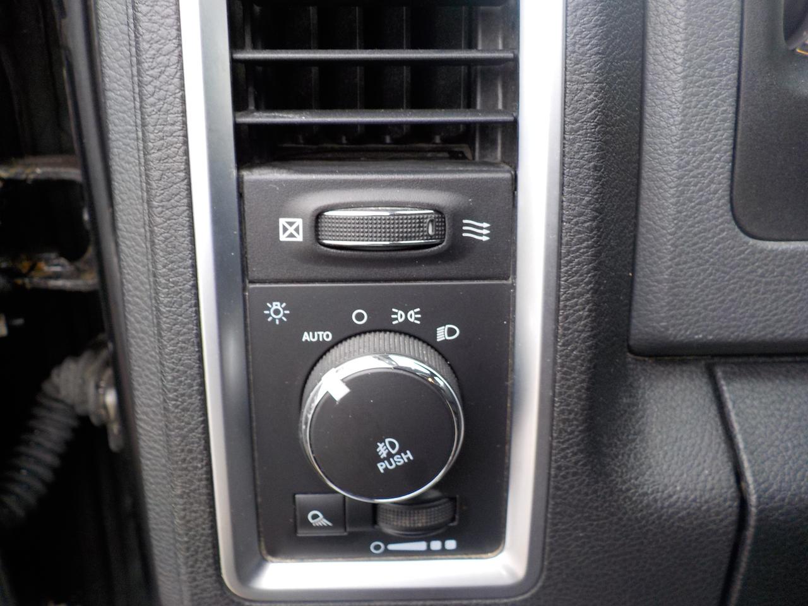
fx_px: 700
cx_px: 404
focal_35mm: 30
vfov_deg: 46.8
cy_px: 303
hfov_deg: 60.0
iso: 140
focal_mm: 4.1
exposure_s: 1/30
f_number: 3.3
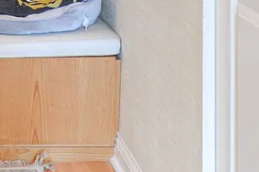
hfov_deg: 16.5
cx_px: -92
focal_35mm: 116
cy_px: -170
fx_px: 833
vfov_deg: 10.8
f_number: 4
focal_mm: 13
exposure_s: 1/60
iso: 800
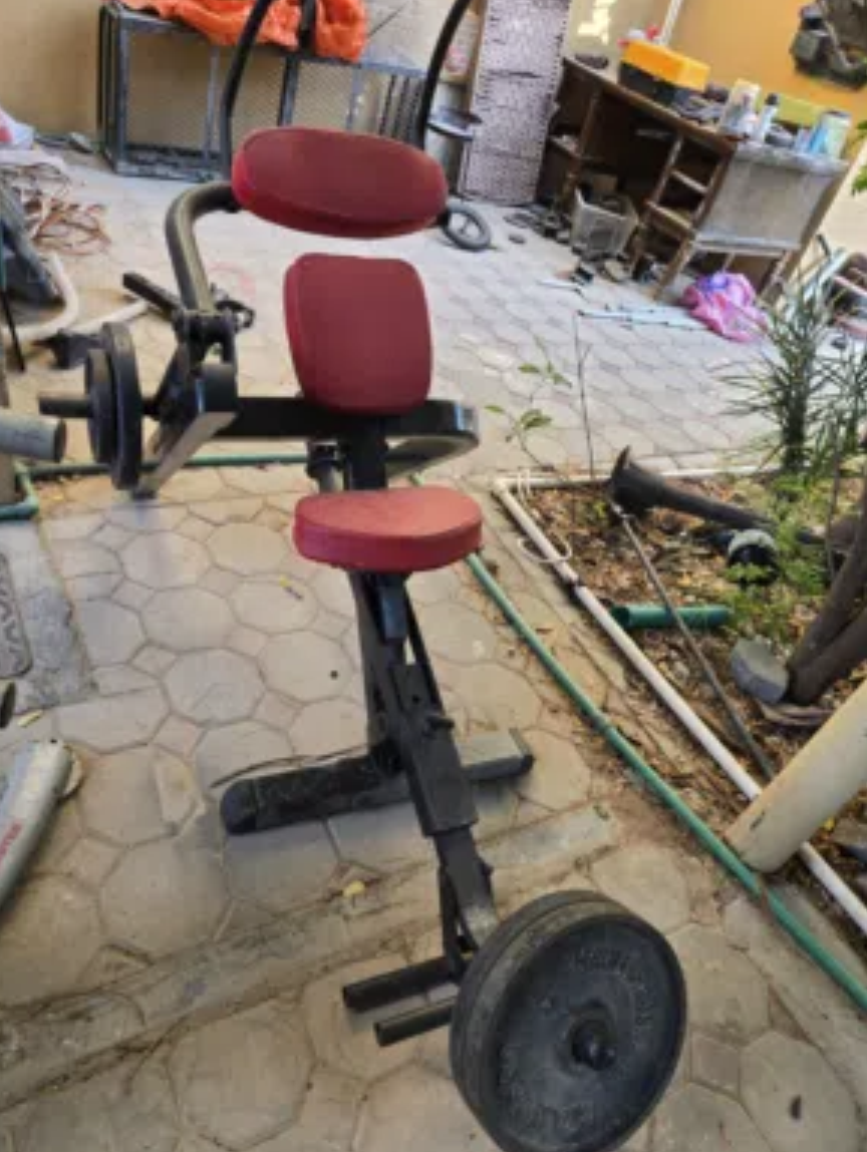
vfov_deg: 71.5
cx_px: 418
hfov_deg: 56.9
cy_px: 574
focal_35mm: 24
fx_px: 800
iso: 100
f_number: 1.8
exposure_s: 1/180
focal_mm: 5.4
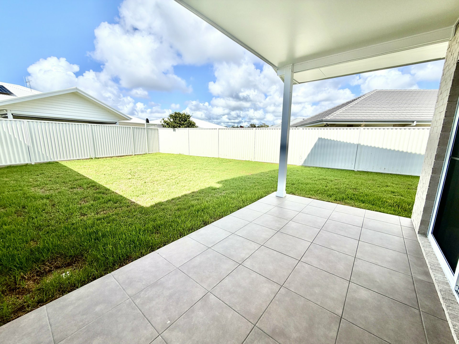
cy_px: 172
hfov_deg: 102.1
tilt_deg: -9.8
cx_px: 230
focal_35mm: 14
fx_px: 186
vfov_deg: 85.7
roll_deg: -0.3
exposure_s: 1/1050
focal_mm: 2.22
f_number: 2.2
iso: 20
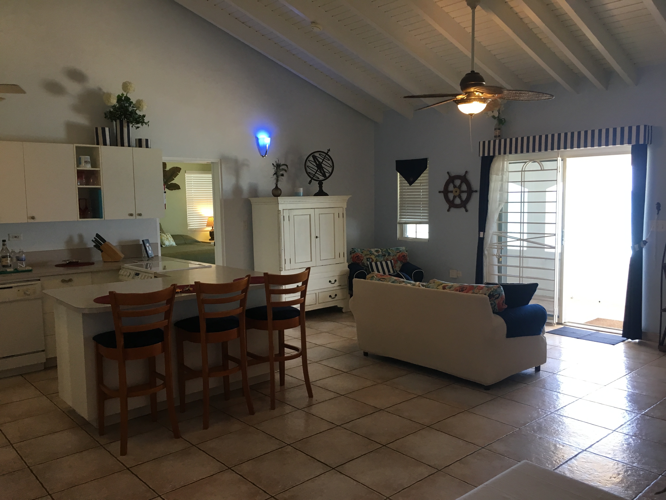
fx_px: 558
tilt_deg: -4.2
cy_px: 250
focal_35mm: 29
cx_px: 333
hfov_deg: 61.7
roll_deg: -0.8
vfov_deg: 48.2
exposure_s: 1/30
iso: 40
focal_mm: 4.15
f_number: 2.2
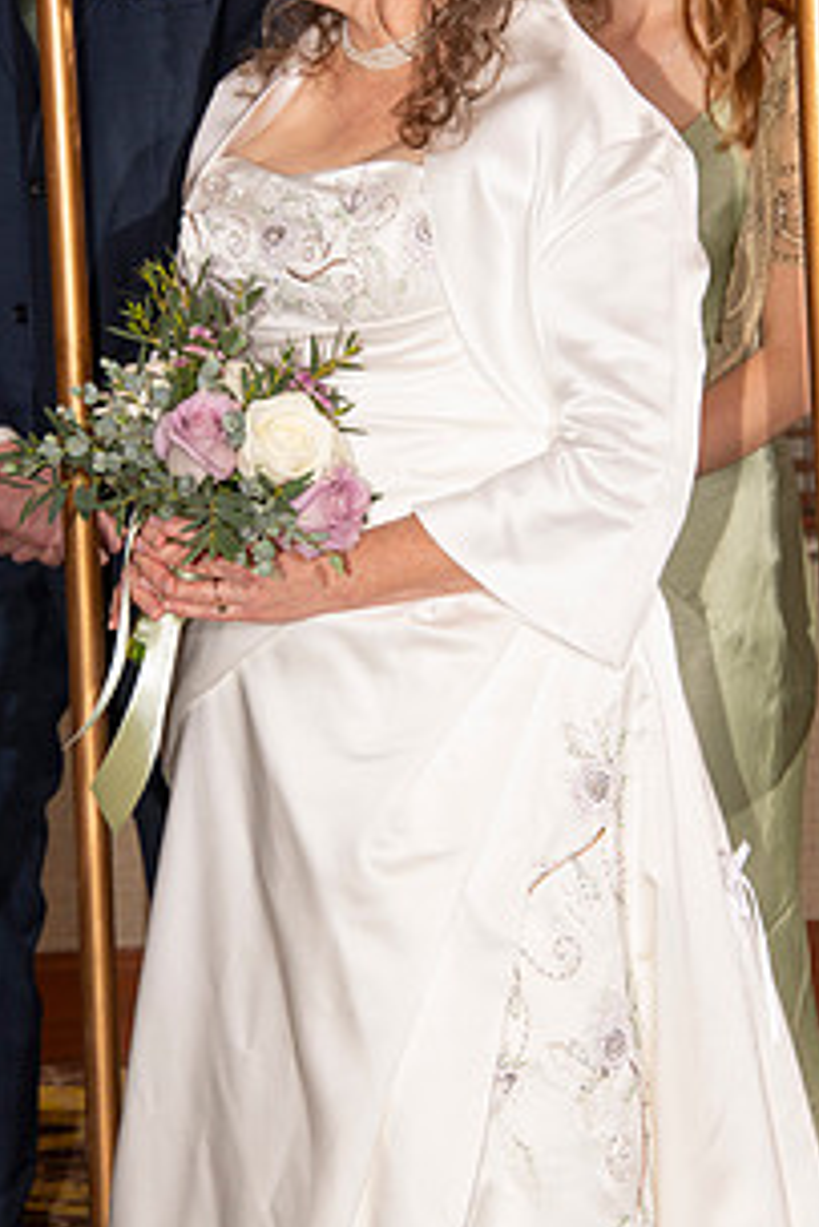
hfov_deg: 6.9
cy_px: 408
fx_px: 6817
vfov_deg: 10.3
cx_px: 363
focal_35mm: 200
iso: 1000
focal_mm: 135
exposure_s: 1/160
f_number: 9
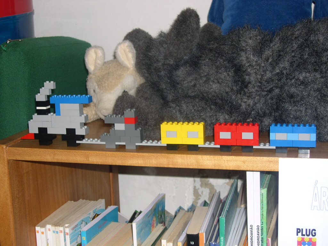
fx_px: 540
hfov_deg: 33.8
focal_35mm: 57
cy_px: 123
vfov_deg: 25.7
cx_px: 164
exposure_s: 1/60
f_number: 3.4
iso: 100
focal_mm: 12.2
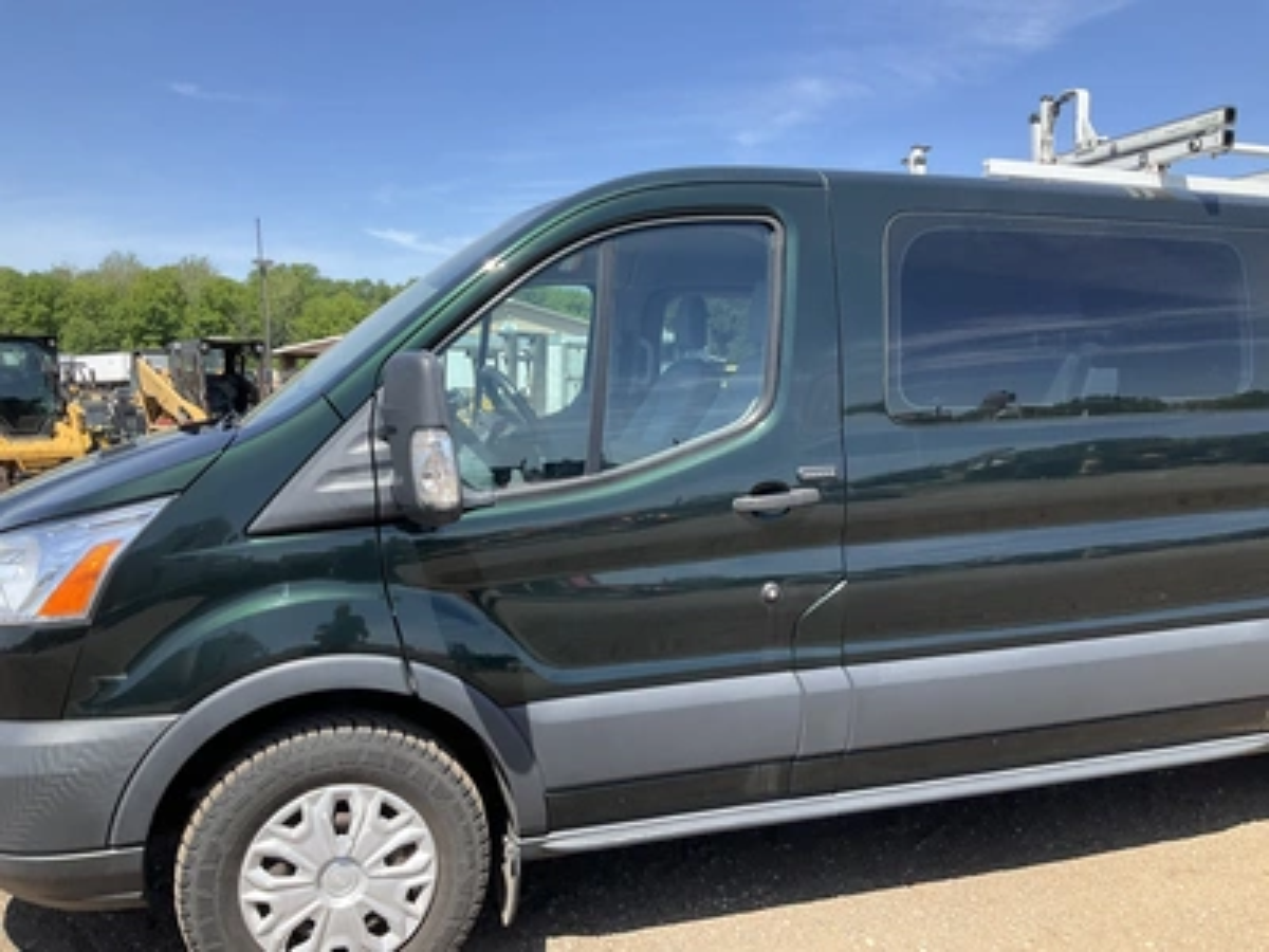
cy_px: 476
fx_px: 1063
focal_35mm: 29
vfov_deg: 48.2
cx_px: 634
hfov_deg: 61.7
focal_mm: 3
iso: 25
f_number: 1.8
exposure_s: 1/804
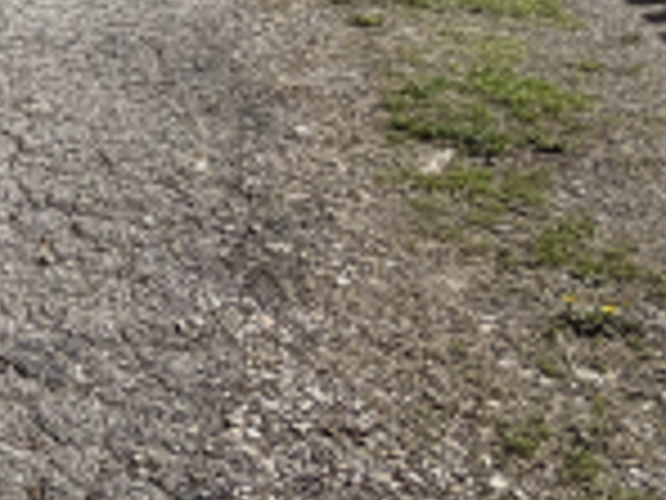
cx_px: -412
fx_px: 1212
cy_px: -149
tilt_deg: -5.3
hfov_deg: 22.9
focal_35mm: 63
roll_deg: +1.6
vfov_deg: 21.1
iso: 20
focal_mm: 2.22
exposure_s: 1/985
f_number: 2.2
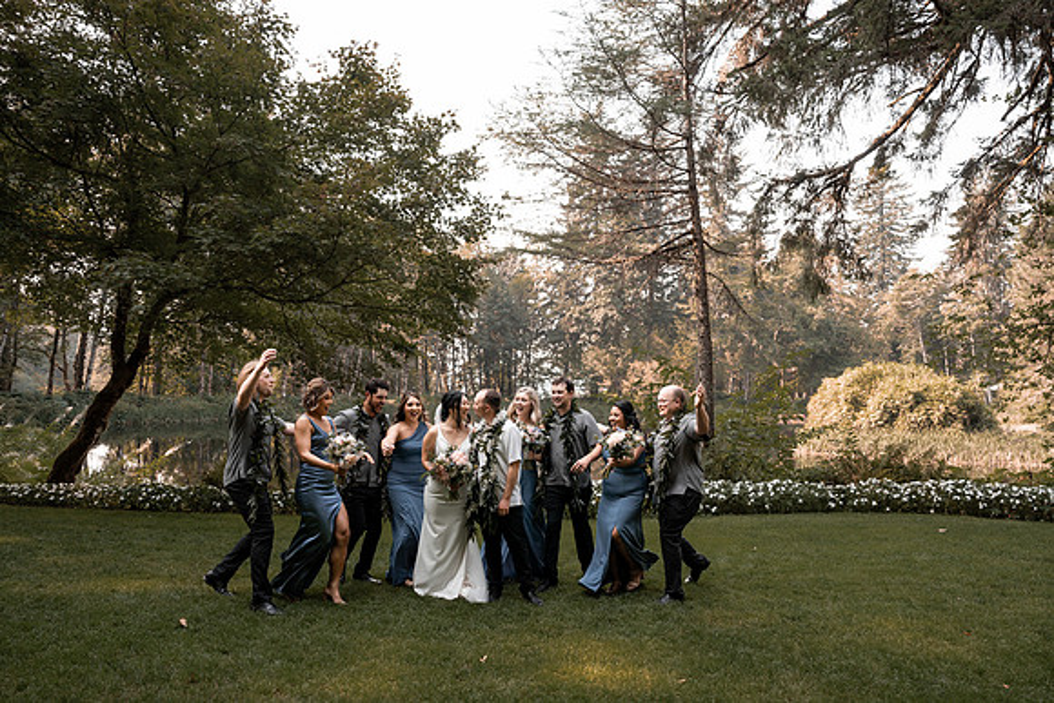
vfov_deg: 52.0
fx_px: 721
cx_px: 530
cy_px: 351
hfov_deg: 72.3
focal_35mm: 25
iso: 320
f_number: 2.8
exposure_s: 1/1000
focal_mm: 24
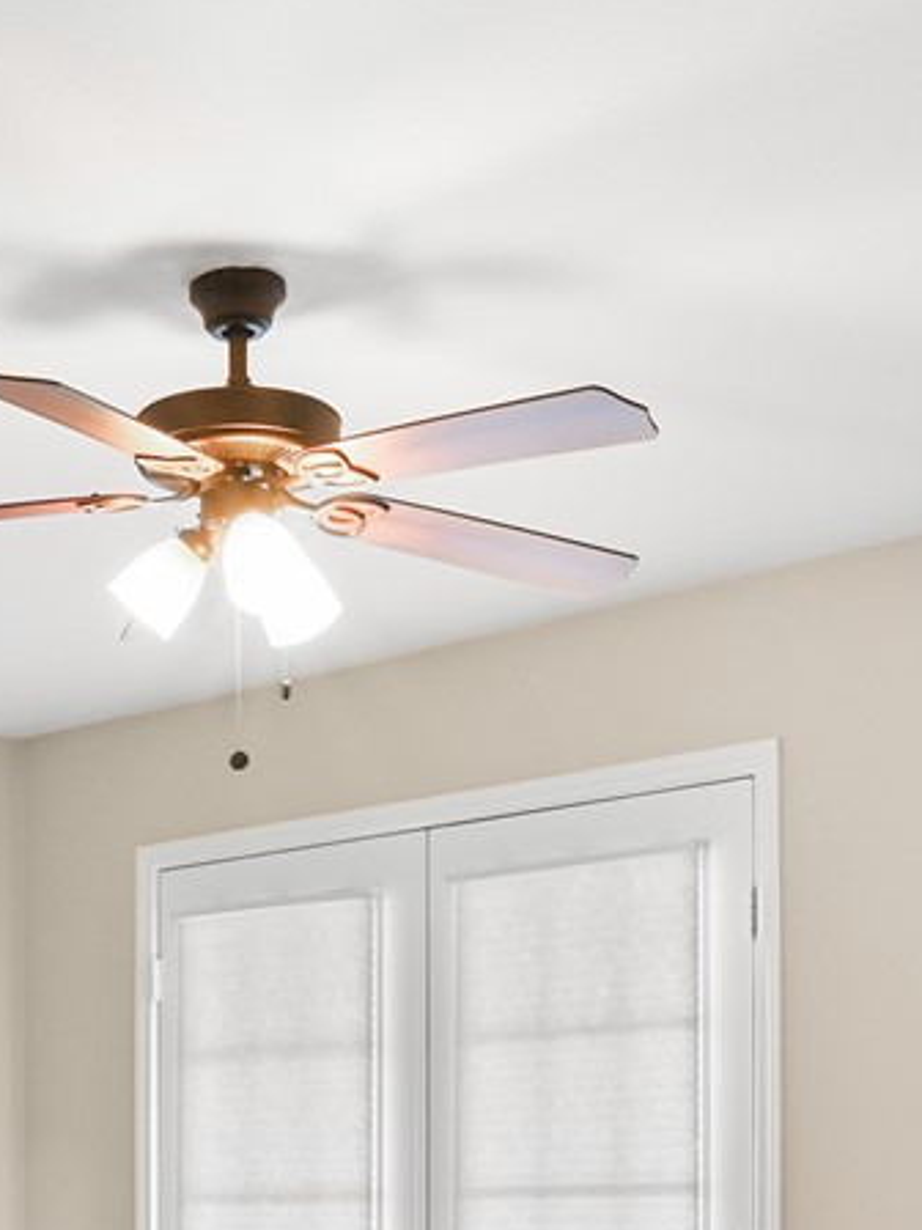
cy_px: 1268
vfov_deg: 26.1
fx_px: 2486
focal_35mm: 70
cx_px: 154
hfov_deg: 20.7
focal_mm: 15
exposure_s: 1/2
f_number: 14
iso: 200
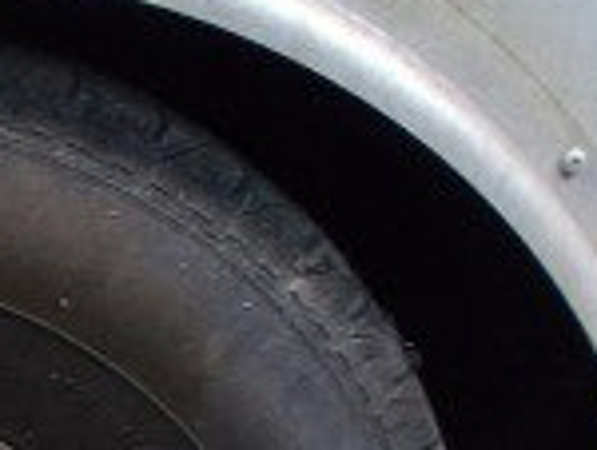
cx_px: -553
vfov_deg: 18.9
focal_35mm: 69
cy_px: 665
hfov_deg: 19.1
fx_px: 1192
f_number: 2.2
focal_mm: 1.4
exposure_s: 1/40
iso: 100
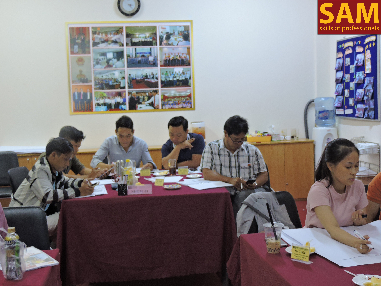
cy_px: 143
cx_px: 190
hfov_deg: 38.2
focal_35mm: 50
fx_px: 550
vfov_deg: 29.1
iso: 400
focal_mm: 8.9
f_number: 3.6
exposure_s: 1/15
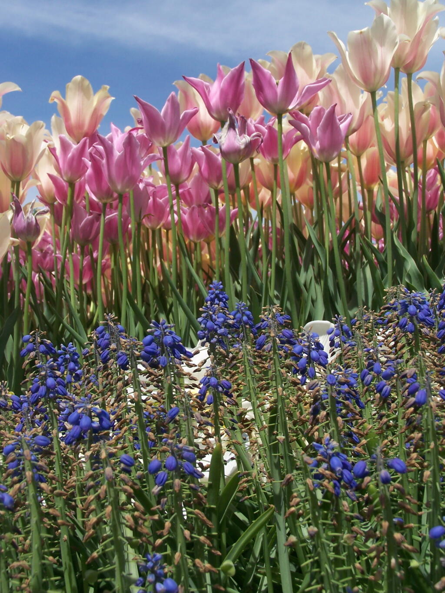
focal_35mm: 48
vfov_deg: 39.7
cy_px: 296
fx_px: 823
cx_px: 222
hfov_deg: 30.3
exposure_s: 1/500
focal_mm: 8
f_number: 5.6
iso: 80
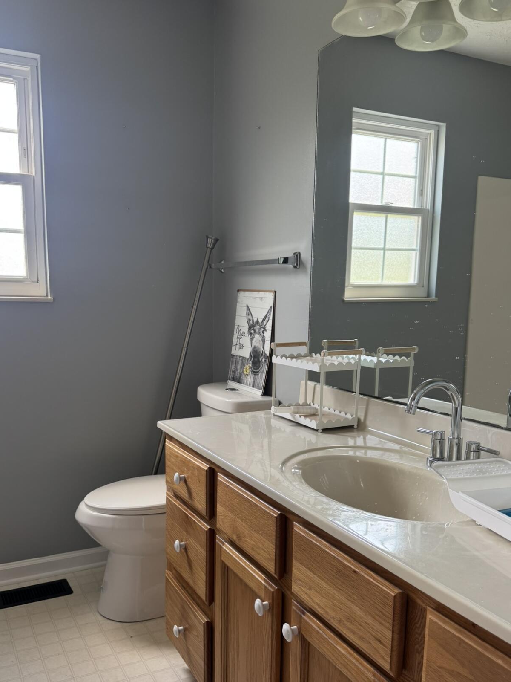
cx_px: 230
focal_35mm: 30
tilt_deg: -9.5
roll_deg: +0.0
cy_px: 392
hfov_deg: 46.7
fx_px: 590
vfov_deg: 59.7
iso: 125
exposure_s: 1/60
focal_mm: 6.76
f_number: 1.78
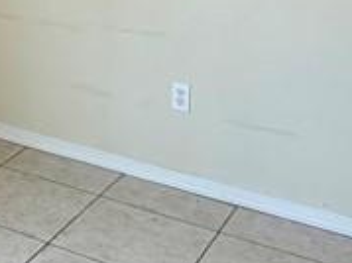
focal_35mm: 80
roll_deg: +1.2
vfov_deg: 16.5
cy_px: -147
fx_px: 813
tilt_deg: -2.2
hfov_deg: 21.8
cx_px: -118
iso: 160
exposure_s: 1/120
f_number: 2.2
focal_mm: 2.22
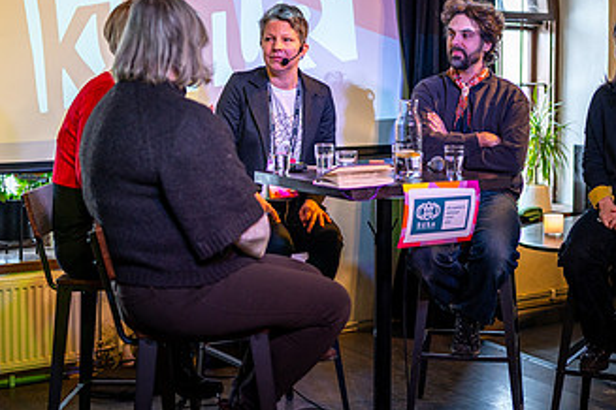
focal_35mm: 62
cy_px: 127
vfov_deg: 21.8
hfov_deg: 32.1
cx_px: 411
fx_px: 1061
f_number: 1.4
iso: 640
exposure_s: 1/160
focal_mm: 35
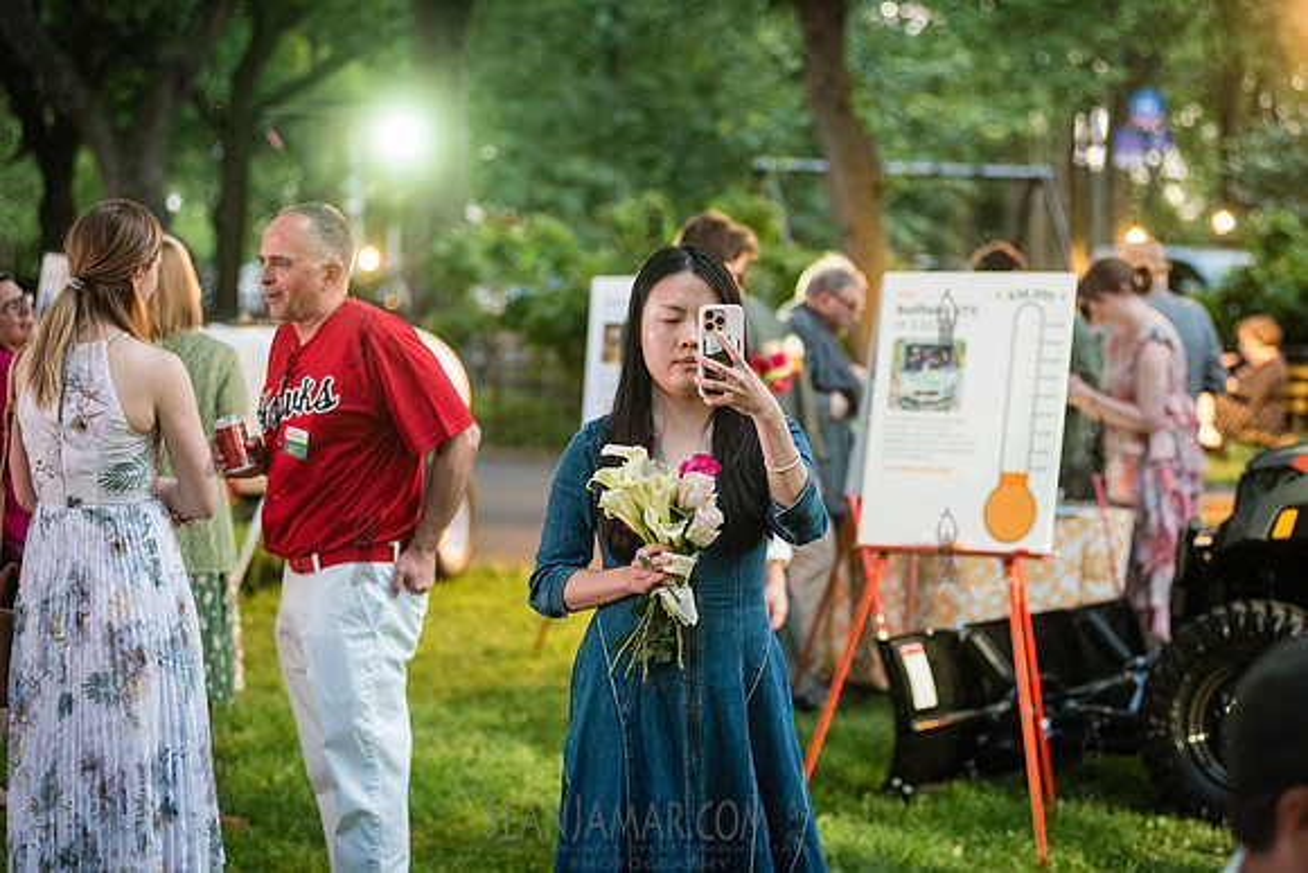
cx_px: 654
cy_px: 436
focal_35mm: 92
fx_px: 3343
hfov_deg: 22.1
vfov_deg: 14.9
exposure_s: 1/50
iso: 6400
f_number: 3.2
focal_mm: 92
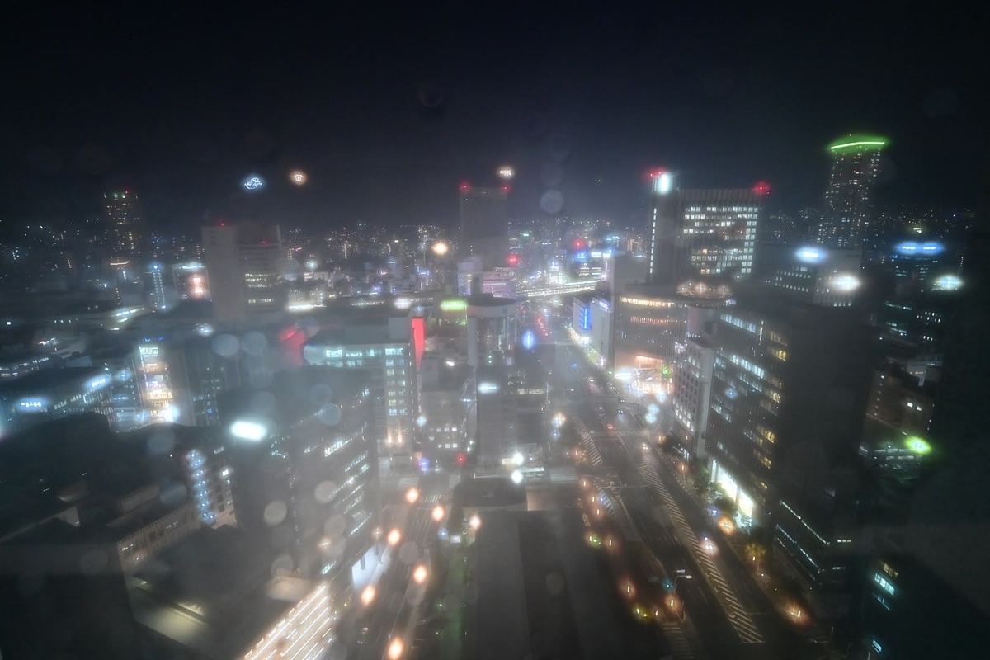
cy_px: 330
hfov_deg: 95.0
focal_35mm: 16
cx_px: 495
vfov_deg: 72.1
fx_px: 454
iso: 2500
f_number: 4
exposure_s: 1/15
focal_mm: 16.5
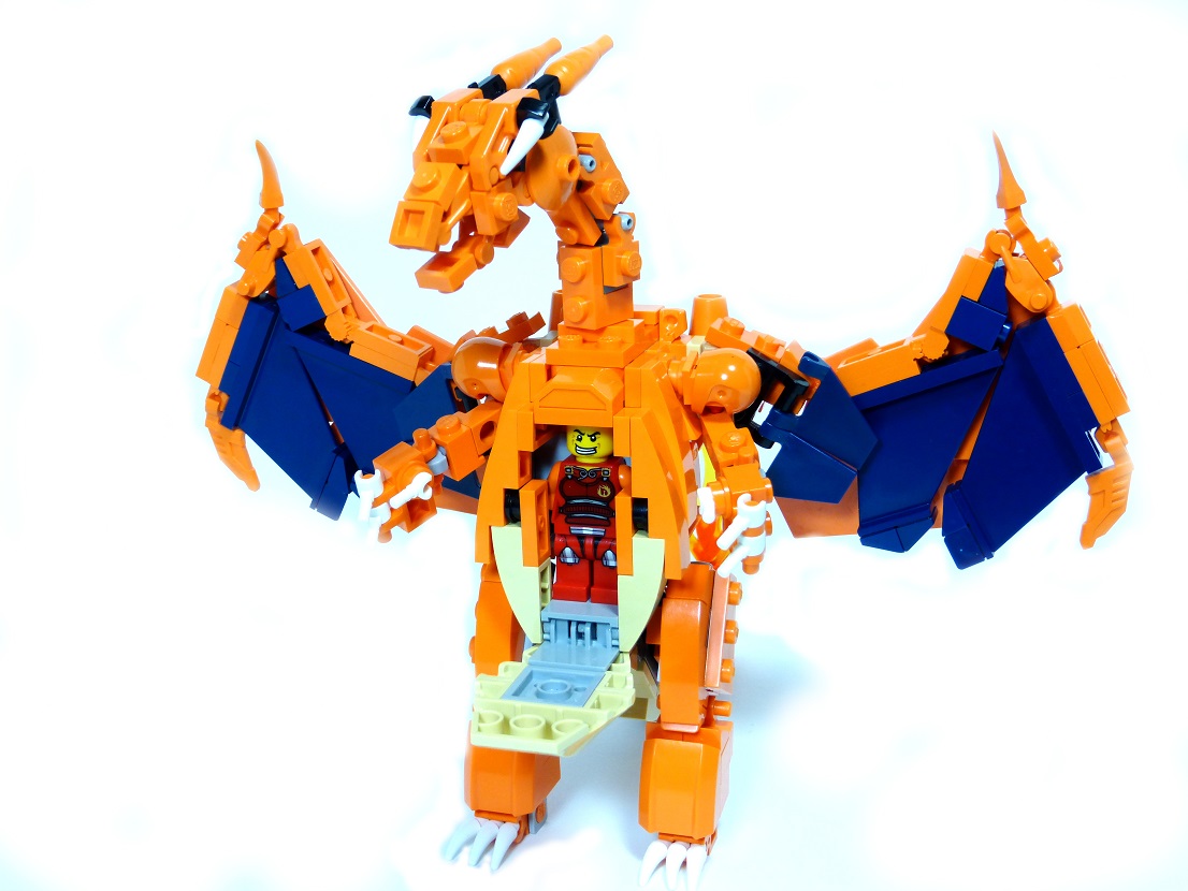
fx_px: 1510
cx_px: 594
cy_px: 446
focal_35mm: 44
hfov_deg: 42.9
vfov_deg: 32.9
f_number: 4.1
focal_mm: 7.9
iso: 100
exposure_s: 1/60
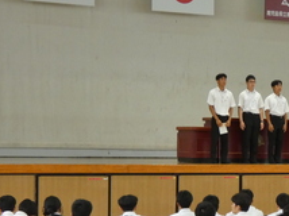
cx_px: 312
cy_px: 182
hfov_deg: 16.1
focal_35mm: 119
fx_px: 992
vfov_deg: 12.4
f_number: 3.9
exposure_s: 1/80
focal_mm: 9.5
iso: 400
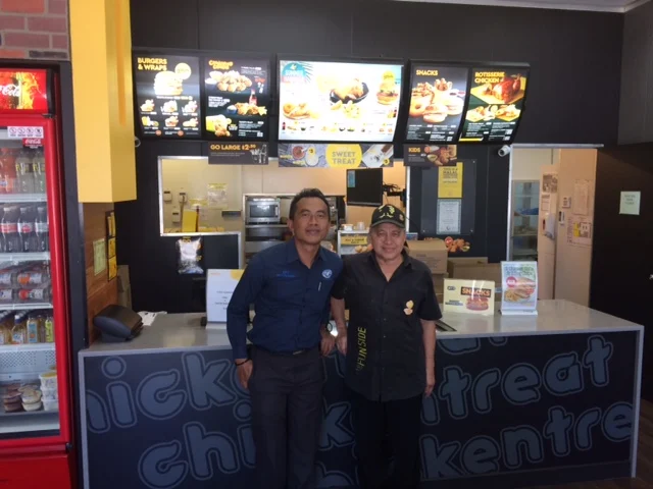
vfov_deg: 48.2
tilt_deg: -5.8
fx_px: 547
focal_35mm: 29
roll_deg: -0.7
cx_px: 326
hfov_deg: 61.7
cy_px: 244
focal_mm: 4.15
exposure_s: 1/33
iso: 40
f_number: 2.2
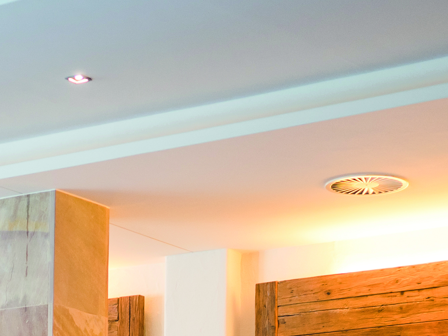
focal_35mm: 150
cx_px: -79
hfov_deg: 12.9
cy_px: 601
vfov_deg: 9.4
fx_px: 1942
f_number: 1.4
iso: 320
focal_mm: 35
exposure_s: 1/160
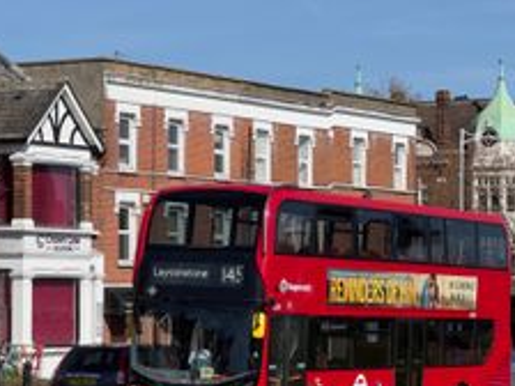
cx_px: 305
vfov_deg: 12.6
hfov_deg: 16.8
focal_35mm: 117
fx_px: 1741
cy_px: 255
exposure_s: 1/1754
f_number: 2.8
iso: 25
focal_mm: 9
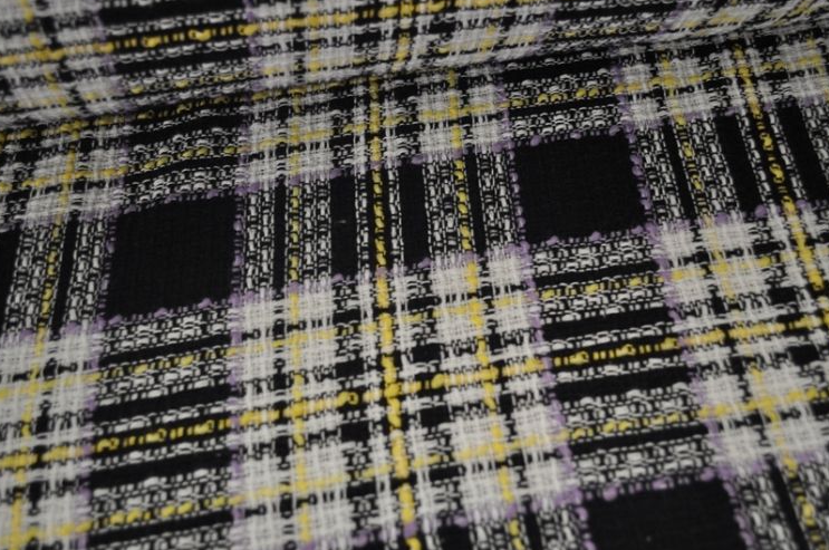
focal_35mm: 42
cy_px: 260
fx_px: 966
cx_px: 432
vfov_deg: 31.8
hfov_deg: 46.4
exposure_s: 1/60
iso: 500
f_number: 4.2
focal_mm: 26
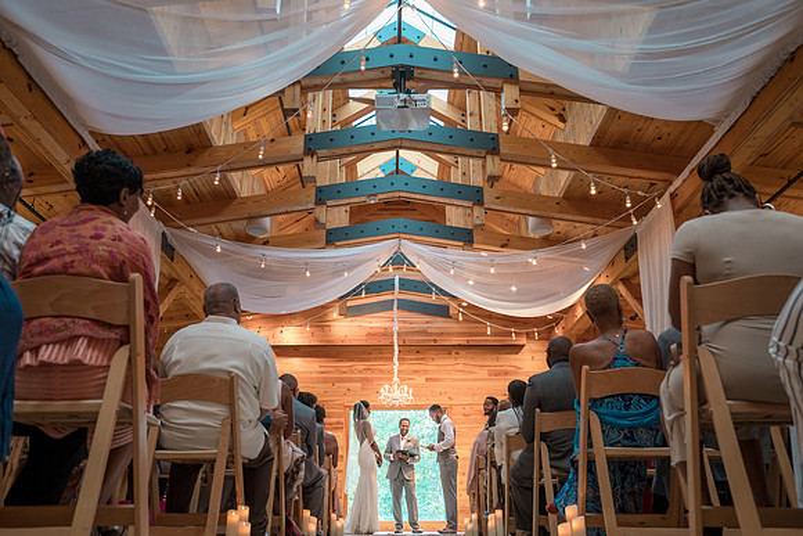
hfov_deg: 64.9
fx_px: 632
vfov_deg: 46.0
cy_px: 263
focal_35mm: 28
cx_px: 393
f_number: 4
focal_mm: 27
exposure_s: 1/100
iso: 2000
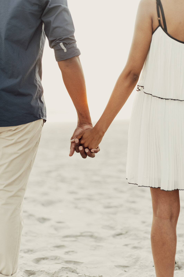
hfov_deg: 27.0
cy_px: 138
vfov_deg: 39.6
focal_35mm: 50
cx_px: 92
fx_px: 384
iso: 200
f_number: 2
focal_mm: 50
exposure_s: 1/125
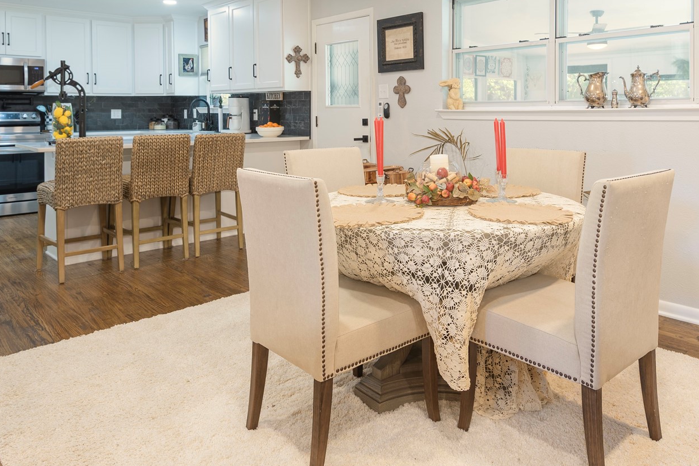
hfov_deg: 65.0
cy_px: 114
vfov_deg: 44.8
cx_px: 411
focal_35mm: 28
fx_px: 544
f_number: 7.1
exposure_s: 1/1.67
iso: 100
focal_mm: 16
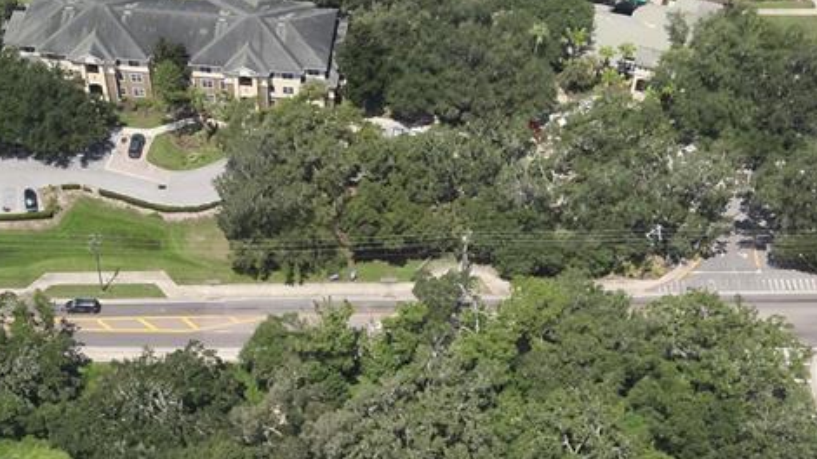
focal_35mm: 57
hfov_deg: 36.4
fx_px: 1234
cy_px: 435
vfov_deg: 20.5
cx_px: 311
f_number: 2.8
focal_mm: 4.4
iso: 100
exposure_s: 1/1250
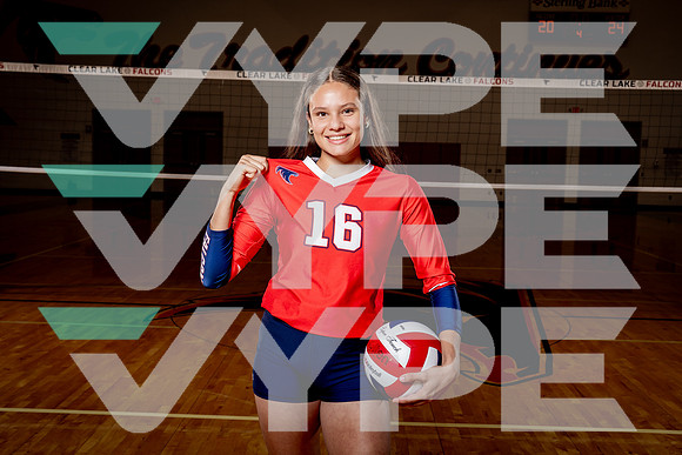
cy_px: 220
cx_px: 340
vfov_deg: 33.3
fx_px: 760
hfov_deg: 48.3
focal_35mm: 40
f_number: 5.6
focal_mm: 35
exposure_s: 1/250
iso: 125
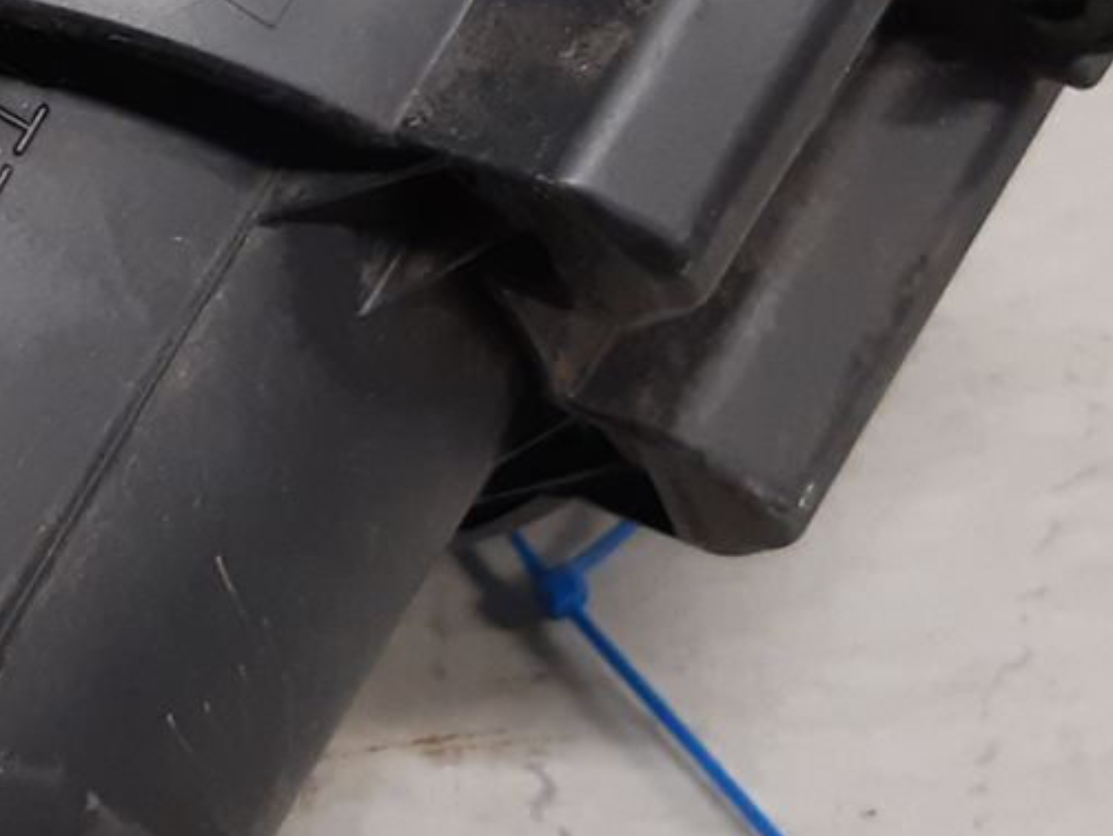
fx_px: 3410
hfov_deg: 17.9
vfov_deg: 13.8
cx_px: -91
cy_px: -11
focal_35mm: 106
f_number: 1.7
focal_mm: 3.93
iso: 160
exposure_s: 1/50
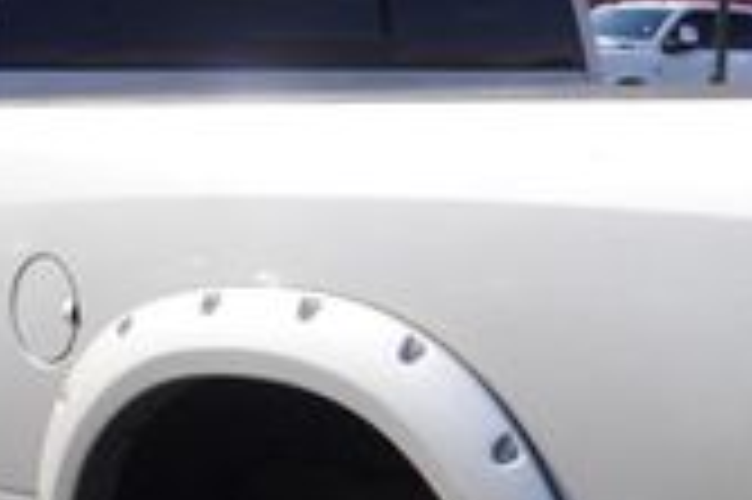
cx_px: 338
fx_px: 2523
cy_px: 486
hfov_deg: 16.9
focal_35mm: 121
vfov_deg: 11.2
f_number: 8
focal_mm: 21
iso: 100
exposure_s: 1/250
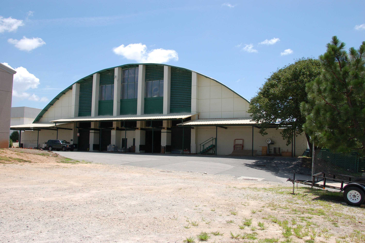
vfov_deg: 43.5
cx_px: 182
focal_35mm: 30
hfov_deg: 62.0
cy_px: 122
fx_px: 304
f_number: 9
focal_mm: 20
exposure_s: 1/320
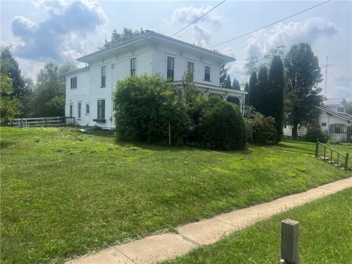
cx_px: 176
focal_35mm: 26
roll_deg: -1.7
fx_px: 264
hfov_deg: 67.3
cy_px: 132
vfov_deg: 53.1
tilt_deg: -0.1
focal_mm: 5.7
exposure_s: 1/3077
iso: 50
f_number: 1.5
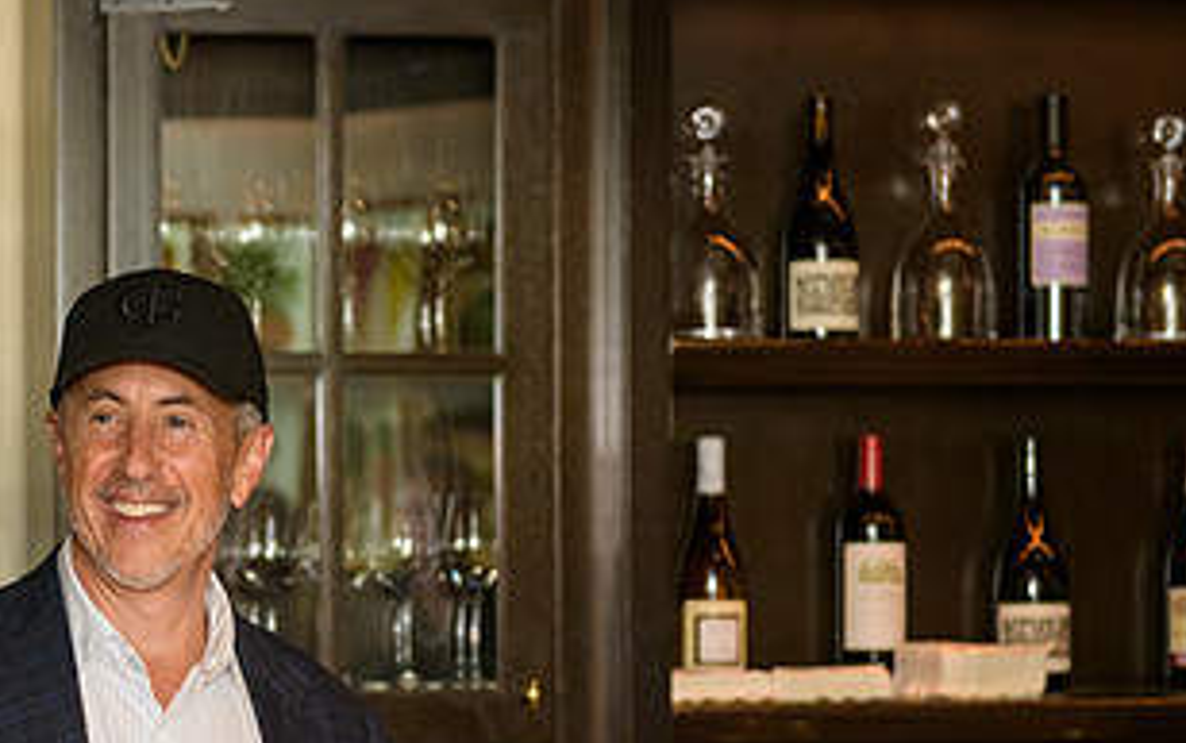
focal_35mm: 119
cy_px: 606
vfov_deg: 11.0
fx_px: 3849
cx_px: 158
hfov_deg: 17.3
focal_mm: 62
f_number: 3.2
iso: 1250
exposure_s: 1/125
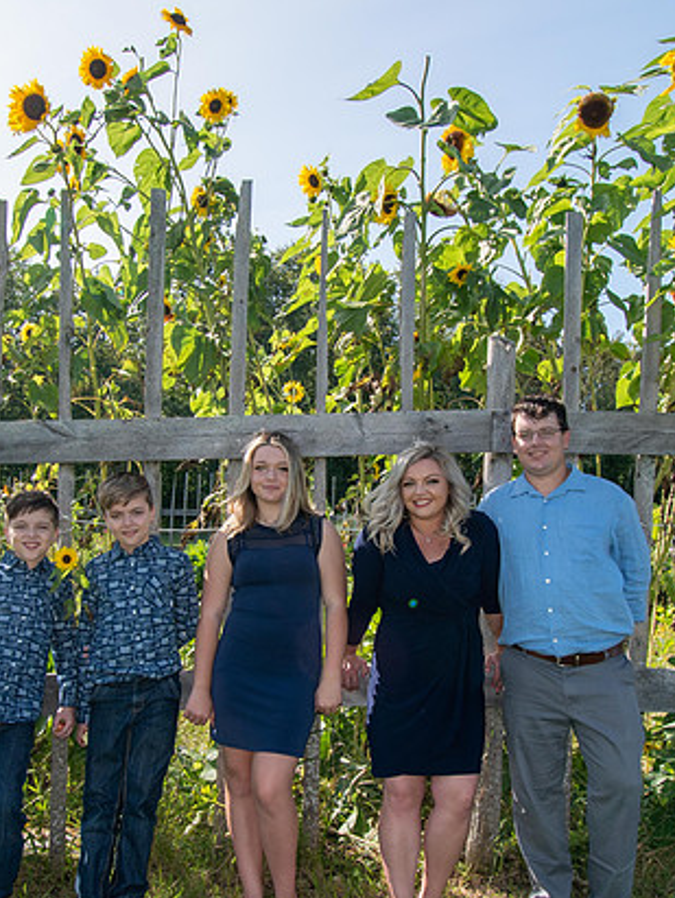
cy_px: 525
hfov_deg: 41.8
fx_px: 883
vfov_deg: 53.6
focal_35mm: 34
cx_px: 324
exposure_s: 1/200
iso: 100
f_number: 9
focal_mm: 11.5
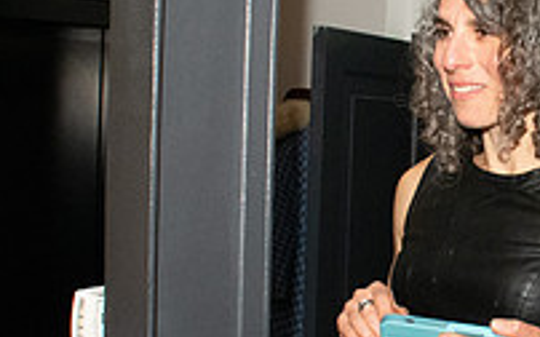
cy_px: 258
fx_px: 1309
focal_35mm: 89
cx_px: 484
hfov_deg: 22.7
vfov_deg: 14.6
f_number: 10
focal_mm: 18
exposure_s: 1/160
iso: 5000
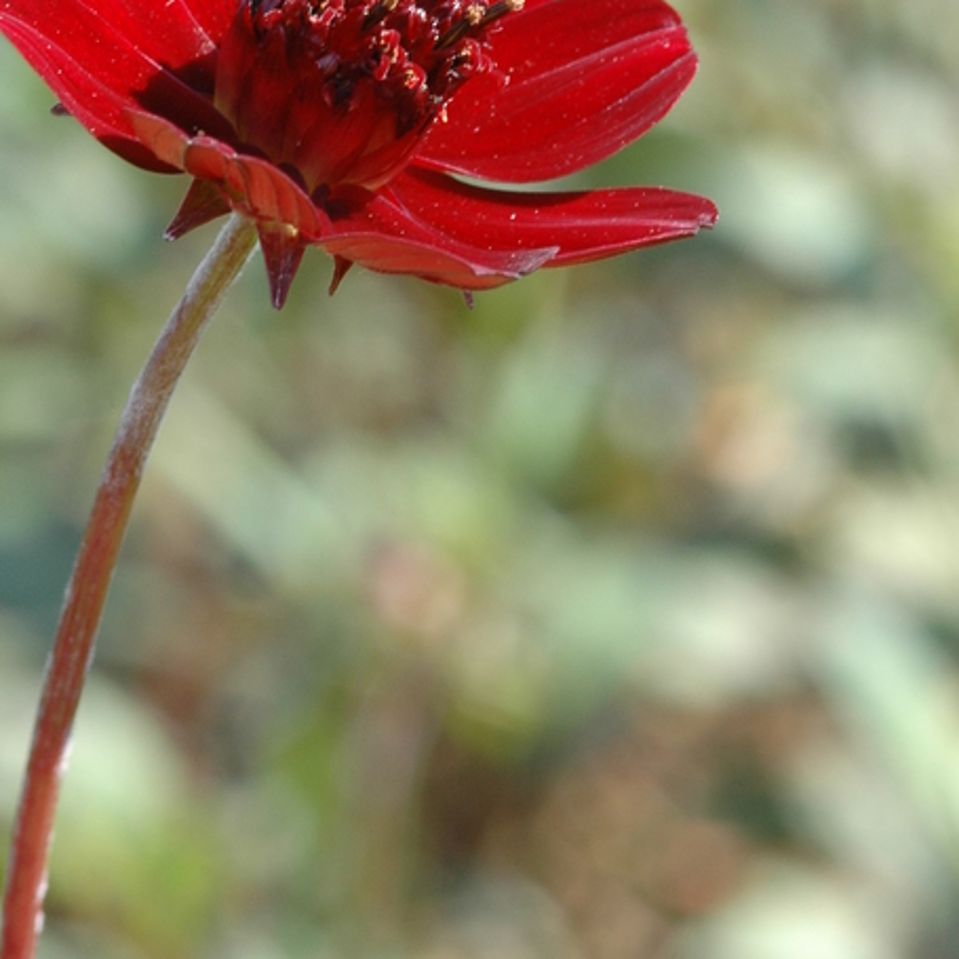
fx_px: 9213
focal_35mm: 294
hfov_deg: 6.0
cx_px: 358
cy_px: -2
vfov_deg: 5.9
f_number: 18
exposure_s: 1/50
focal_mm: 105
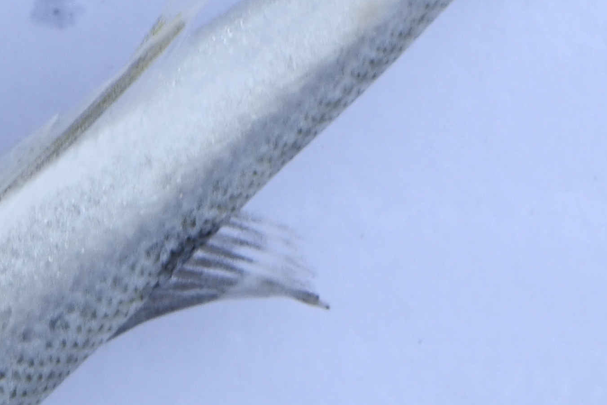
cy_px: 33
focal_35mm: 643
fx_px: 10838
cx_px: 100
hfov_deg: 3.2
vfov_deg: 2.1
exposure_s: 1/100
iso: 640
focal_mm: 105
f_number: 14
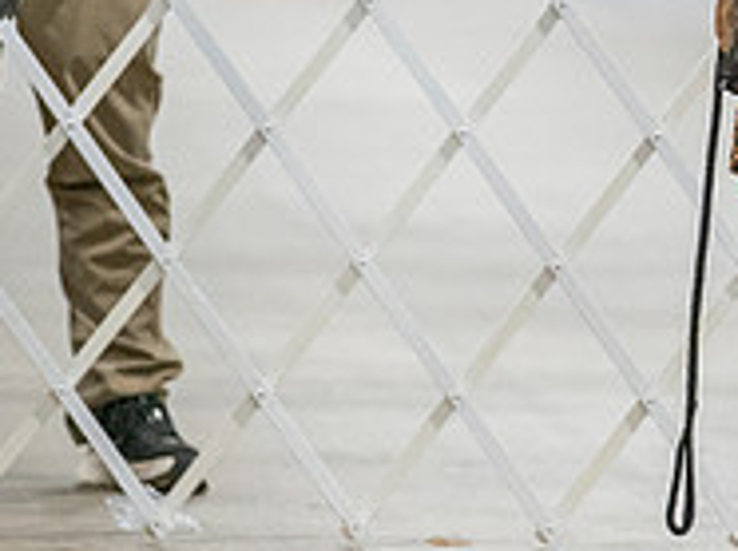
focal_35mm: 573
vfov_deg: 2.6
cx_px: 895
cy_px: 24
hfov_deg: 3.5
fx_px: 12200
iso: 6400
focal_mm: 164
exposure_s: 1/250
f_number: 3.5
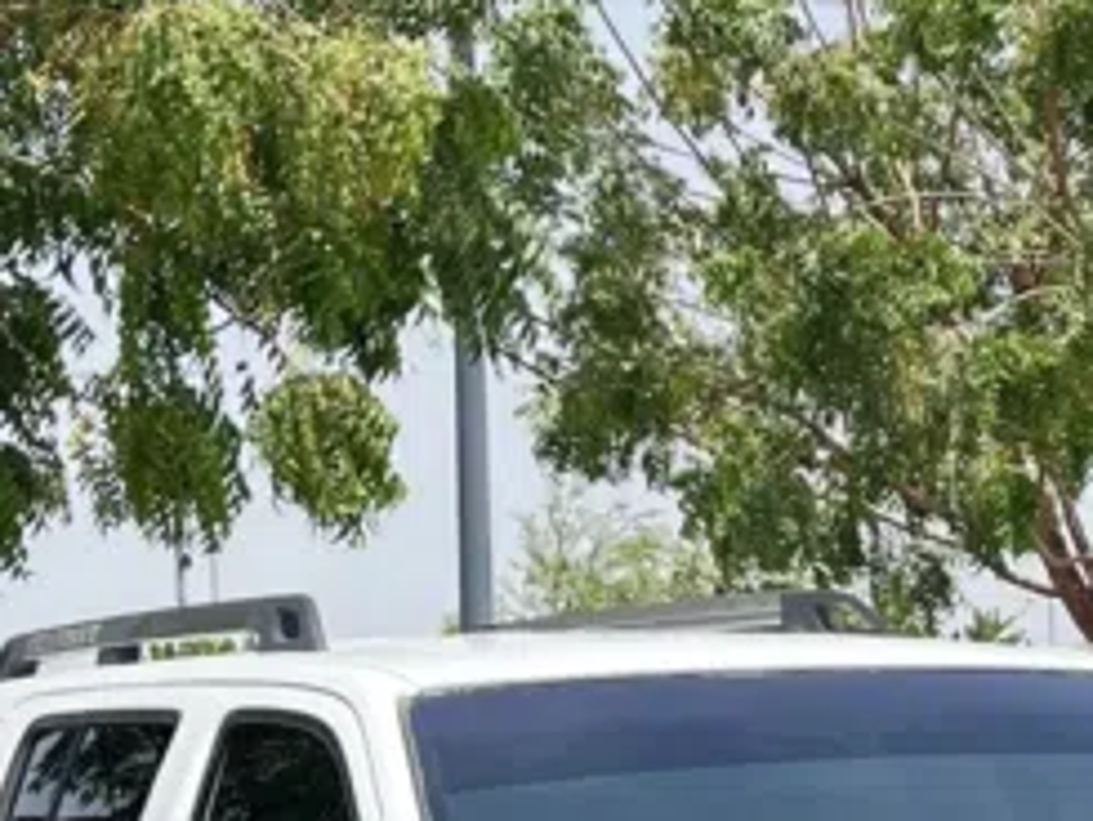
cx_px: 816
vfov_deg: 21.5
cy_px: 589
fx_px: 2148
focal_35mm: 68
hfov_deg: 28.1
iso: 50
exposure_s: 1/1531
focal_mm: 5.7
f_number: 1.5
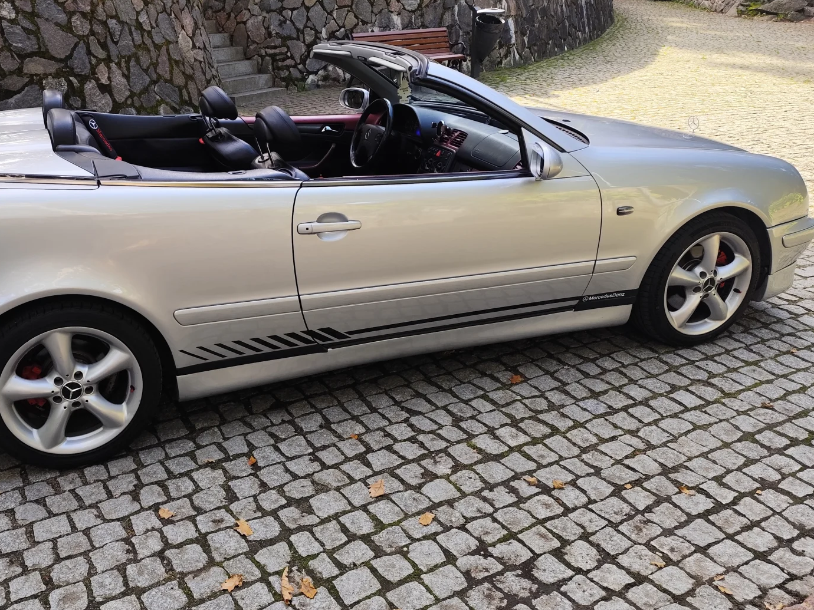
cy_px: 276
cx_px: 284
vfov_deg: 44.1
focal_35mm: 32
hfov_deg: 55.8
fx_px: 752
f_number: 1.65
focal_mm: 6.19
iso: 50
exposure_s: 1/146
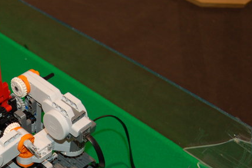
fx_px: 392
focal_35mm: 56
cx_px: 21
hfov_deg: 33.6
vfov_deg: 23.6
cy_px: 145
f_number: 3.8
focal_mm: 20
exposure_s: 1/60
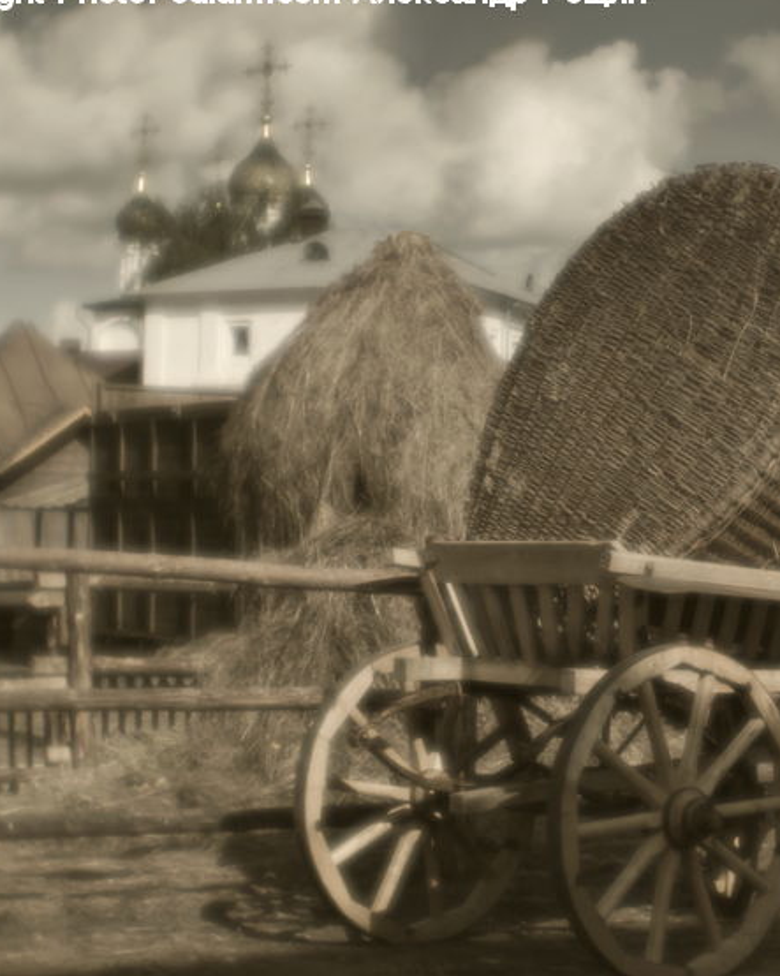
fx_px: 1847
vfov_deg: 29.6
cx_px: 687
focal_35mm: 64
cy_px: 476
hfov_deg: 23.3
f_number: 2
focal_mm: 28
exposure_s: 1/640
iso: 200
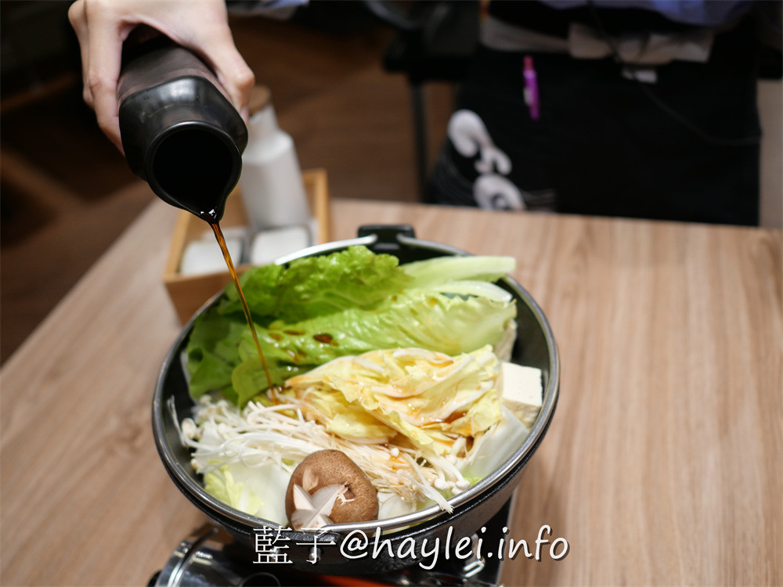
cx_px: 392
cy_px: 294
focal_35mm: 30
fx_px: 679
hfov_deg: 60.0
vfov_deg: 46.8
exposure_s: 1/60
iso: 400
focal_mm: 15
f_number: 1.7
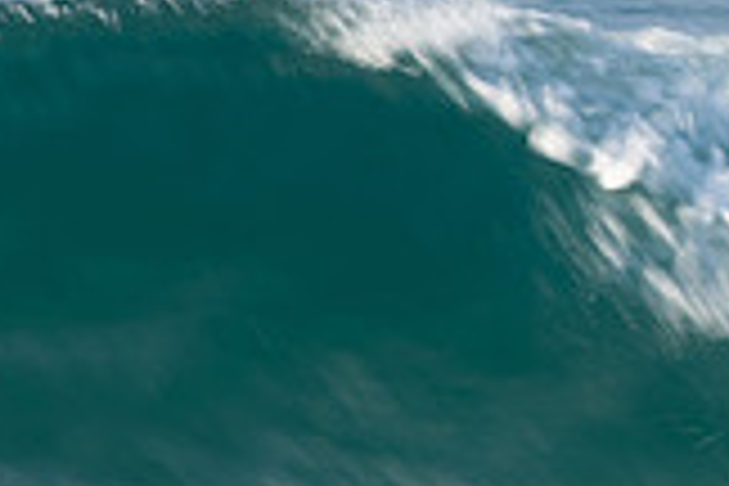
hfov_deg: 0.8
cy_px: 155
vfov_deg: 0.5
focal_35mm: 2682
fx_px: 54306
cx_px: 1274
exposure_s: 1/30
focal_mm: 500
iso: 100
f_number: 16
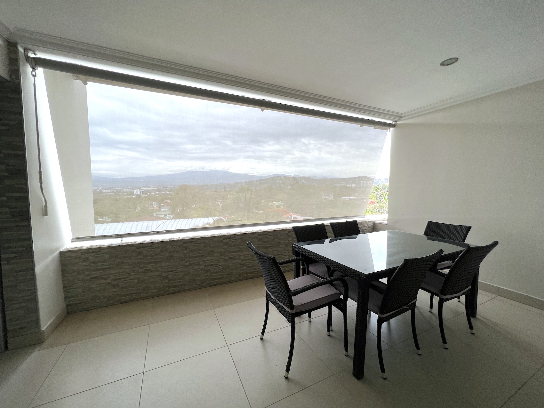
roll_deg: +0.9
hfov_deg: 106.2
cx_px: 272
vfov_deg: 89.9
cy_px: 204
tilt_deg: -3.9
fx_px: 204
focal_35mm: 13
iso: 32
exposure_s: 1/263
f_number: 1.8
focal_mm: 1.57
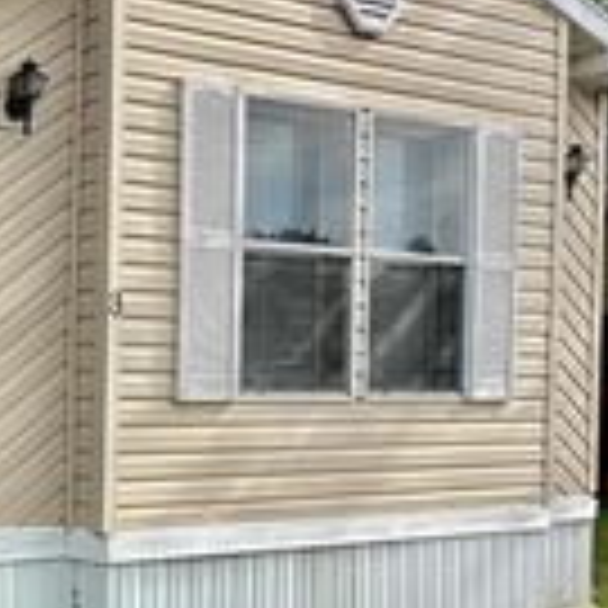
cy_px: 385
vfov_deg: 28.0
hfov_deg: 23.0
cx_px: -293
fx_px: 1212
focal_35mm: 61
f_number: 2.2
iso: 50
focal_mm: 2.22
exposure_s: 1/1276
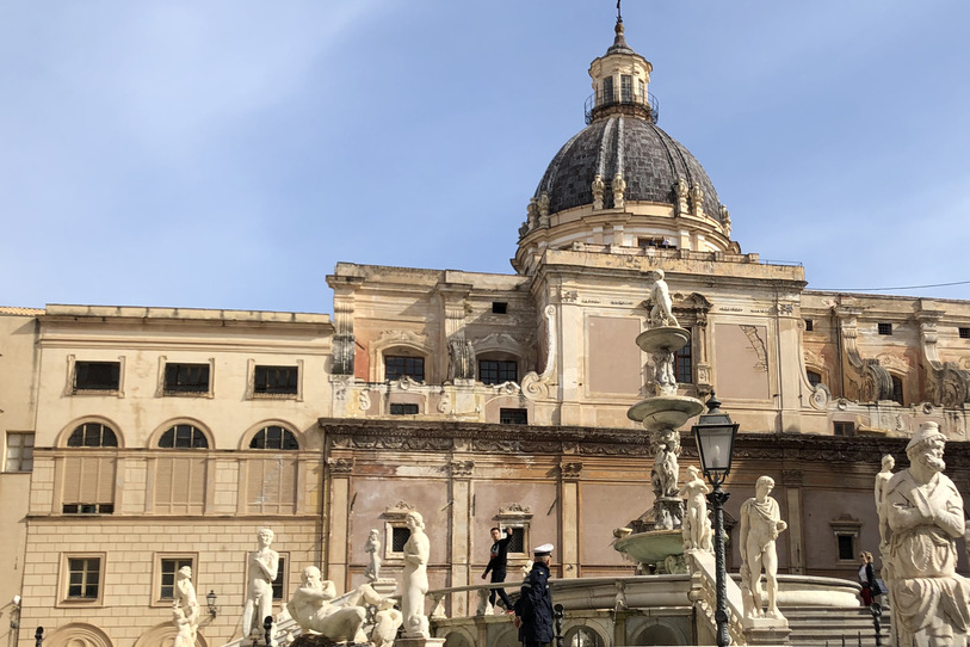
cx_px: 608
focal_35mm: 43
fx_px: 1159
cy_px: 443
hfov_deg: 45.0
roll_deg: +2.0
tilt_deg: +11.8
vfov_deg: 30.9
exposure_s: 1/2000
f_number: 1.8
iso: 20
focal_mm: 4
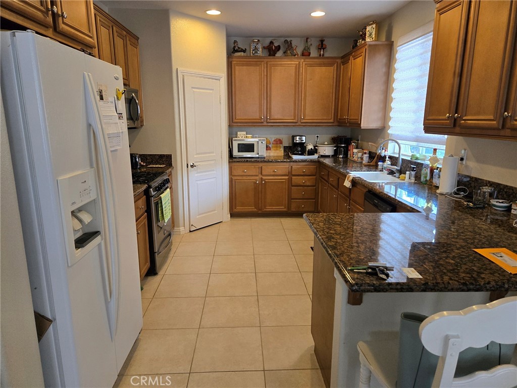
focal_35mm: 23
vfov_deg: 58.9
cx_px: 258
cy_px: 194
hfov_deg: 73.9
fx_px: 344
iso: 320
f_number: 1.8
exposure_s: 1/120
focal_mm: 5.4
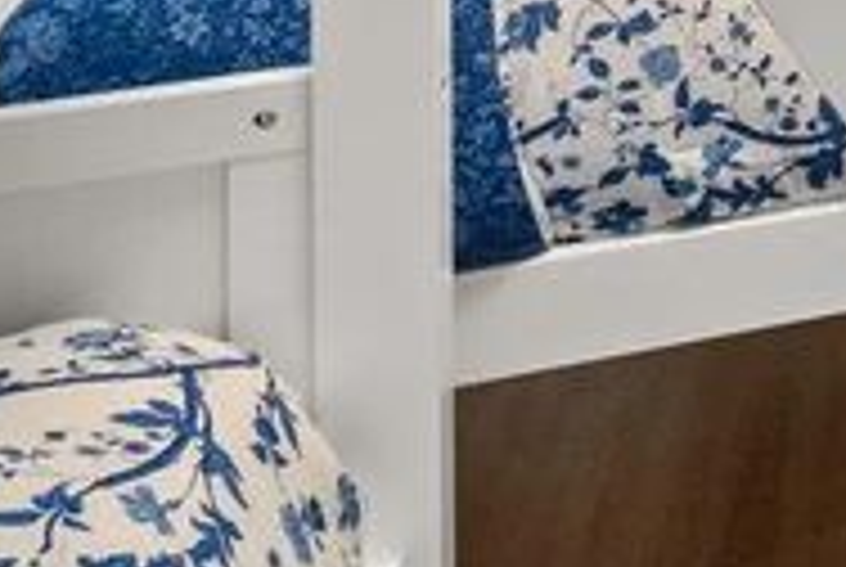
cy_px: -947
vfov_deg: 11.7
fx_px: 2048
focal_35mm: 87
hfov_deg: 15.4
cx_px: 1926
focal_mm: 16
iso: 500
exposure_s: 1/2
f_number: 8
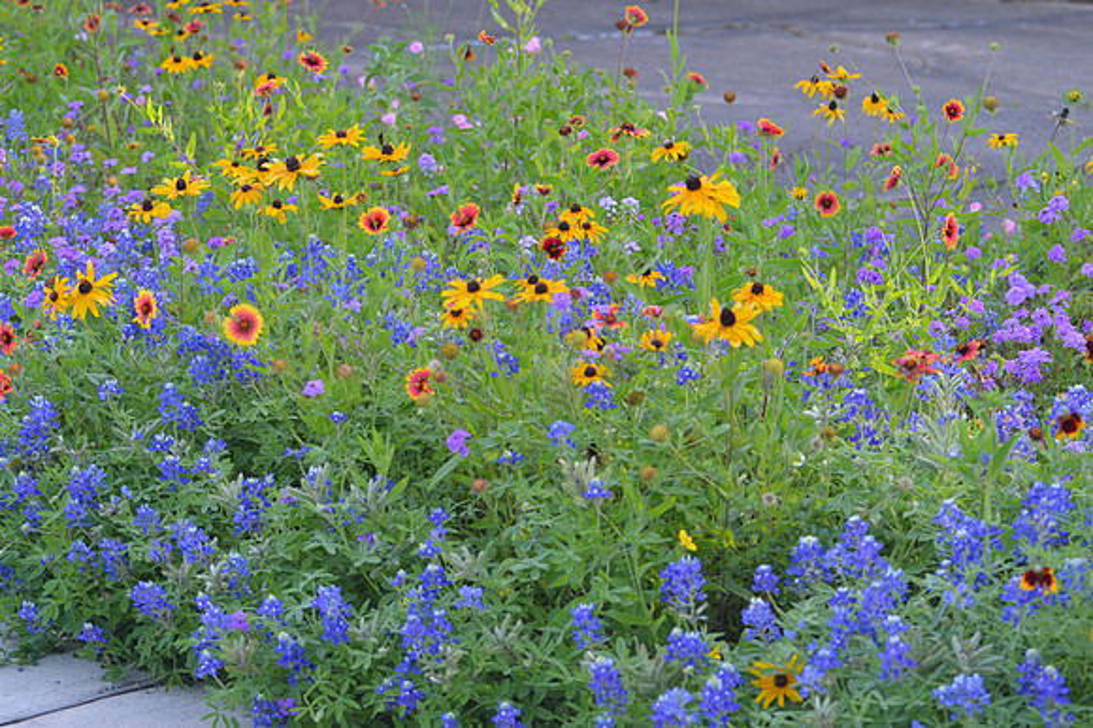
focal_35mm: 105
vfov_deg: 13.0
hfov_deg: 19.5
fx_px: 3186
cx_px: 546
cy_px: 364
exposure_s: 1/125
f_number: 4.5
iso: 450
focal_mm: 70
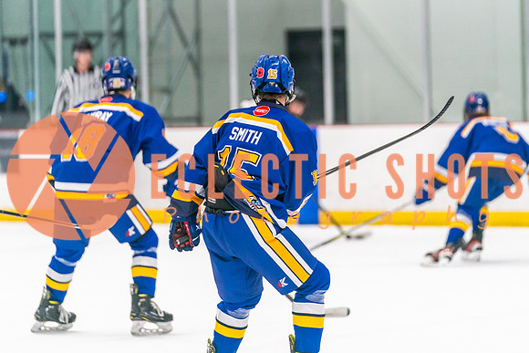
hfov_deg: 10.2
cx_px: 264
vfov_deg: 6.8
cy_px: 128
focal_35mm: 201
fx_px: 2957
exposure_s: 1/1250
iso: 3200
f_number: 2.8
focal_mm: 158
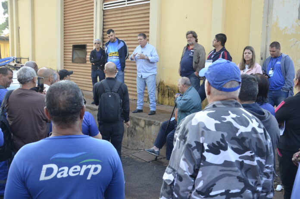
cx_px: 150
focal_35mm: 60
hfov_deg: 33.5
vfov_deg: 22.5
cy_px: 100
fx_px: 499
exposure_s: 1/125
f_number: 5.6
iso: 400
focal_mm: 40
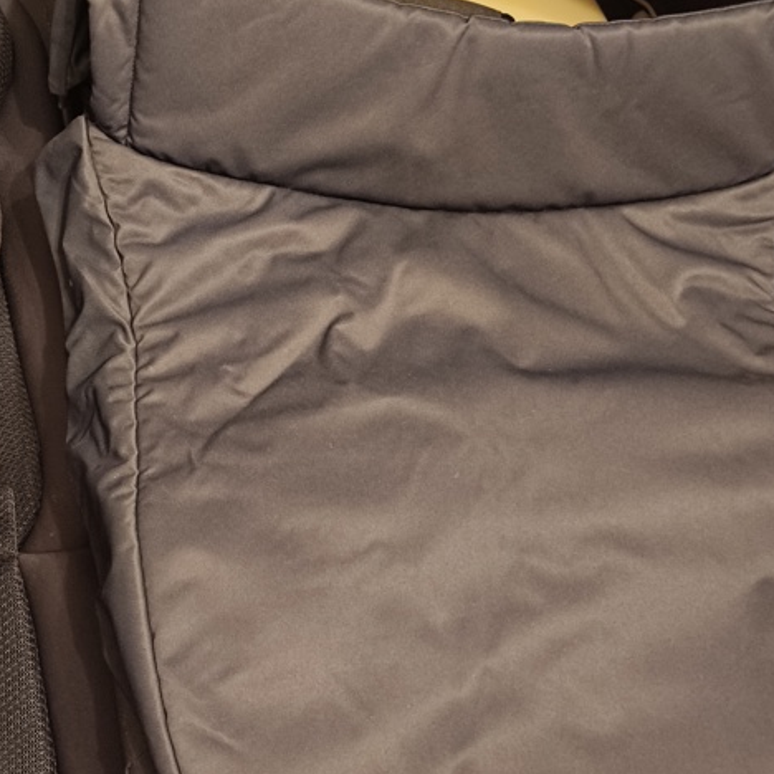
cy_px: 430
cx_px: 191
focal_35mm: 49
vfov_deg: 34.6
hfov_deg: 33.9
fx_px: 1240
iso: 1098
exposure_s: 1/33.3
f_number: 1.87
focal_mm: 5.56
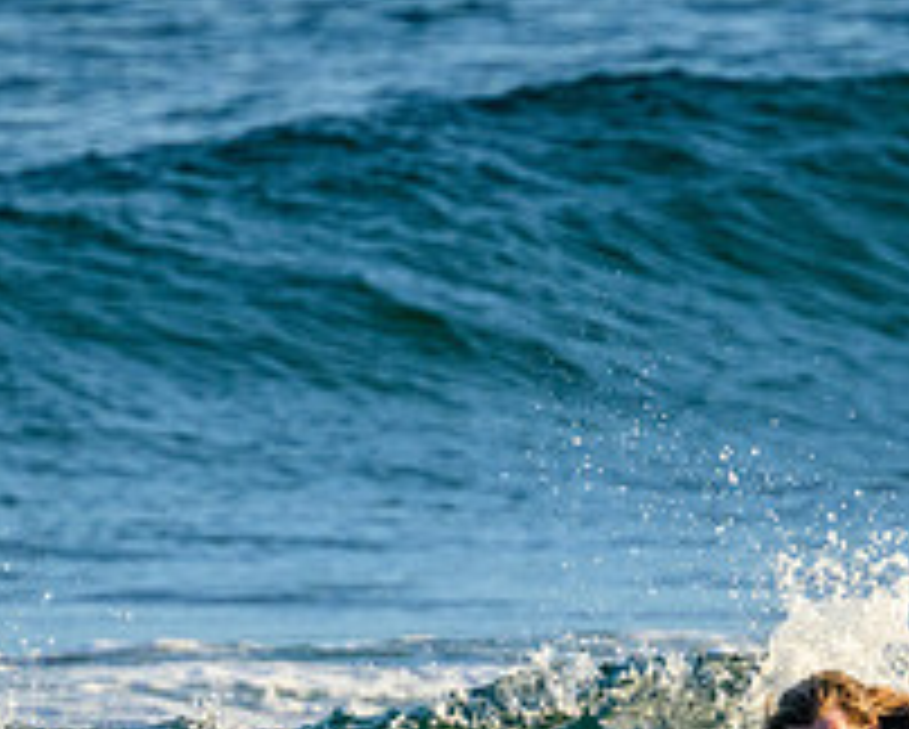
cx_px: 824
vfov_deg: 0.7
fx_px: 57978
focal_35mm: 2153
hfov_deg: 0.9
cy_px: 857
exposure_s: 1/2000
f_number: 11
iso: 2200
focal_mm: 800
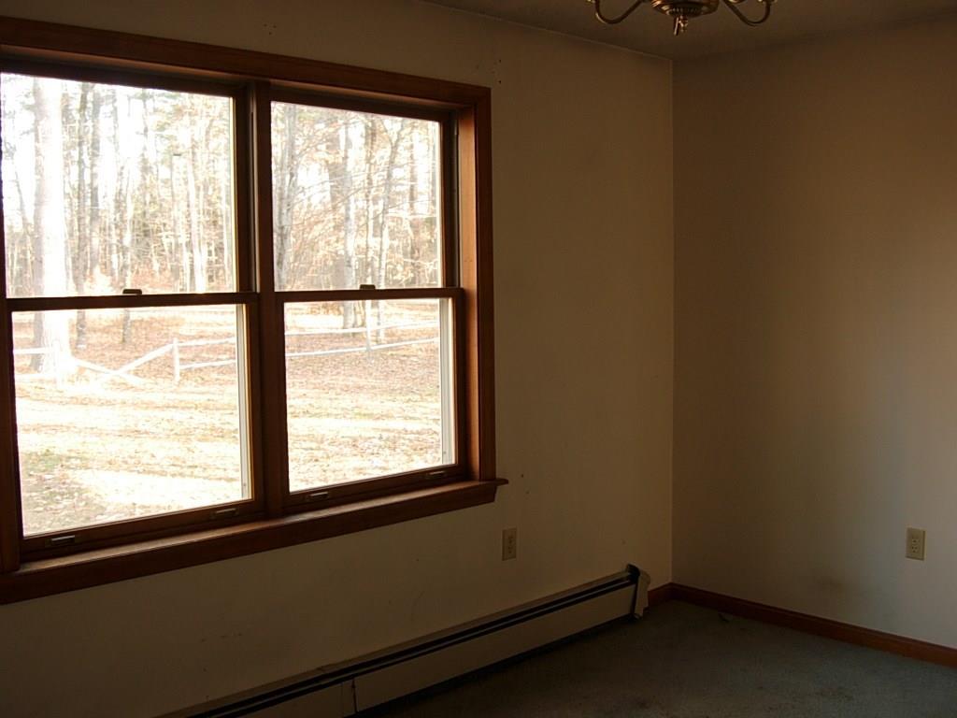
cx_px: 478
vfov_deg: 39.7
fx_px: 995
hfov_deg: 51.4
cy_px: 359
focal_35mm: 36
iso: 51
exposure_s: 1/5.6
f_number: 3.4
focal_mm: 7.5
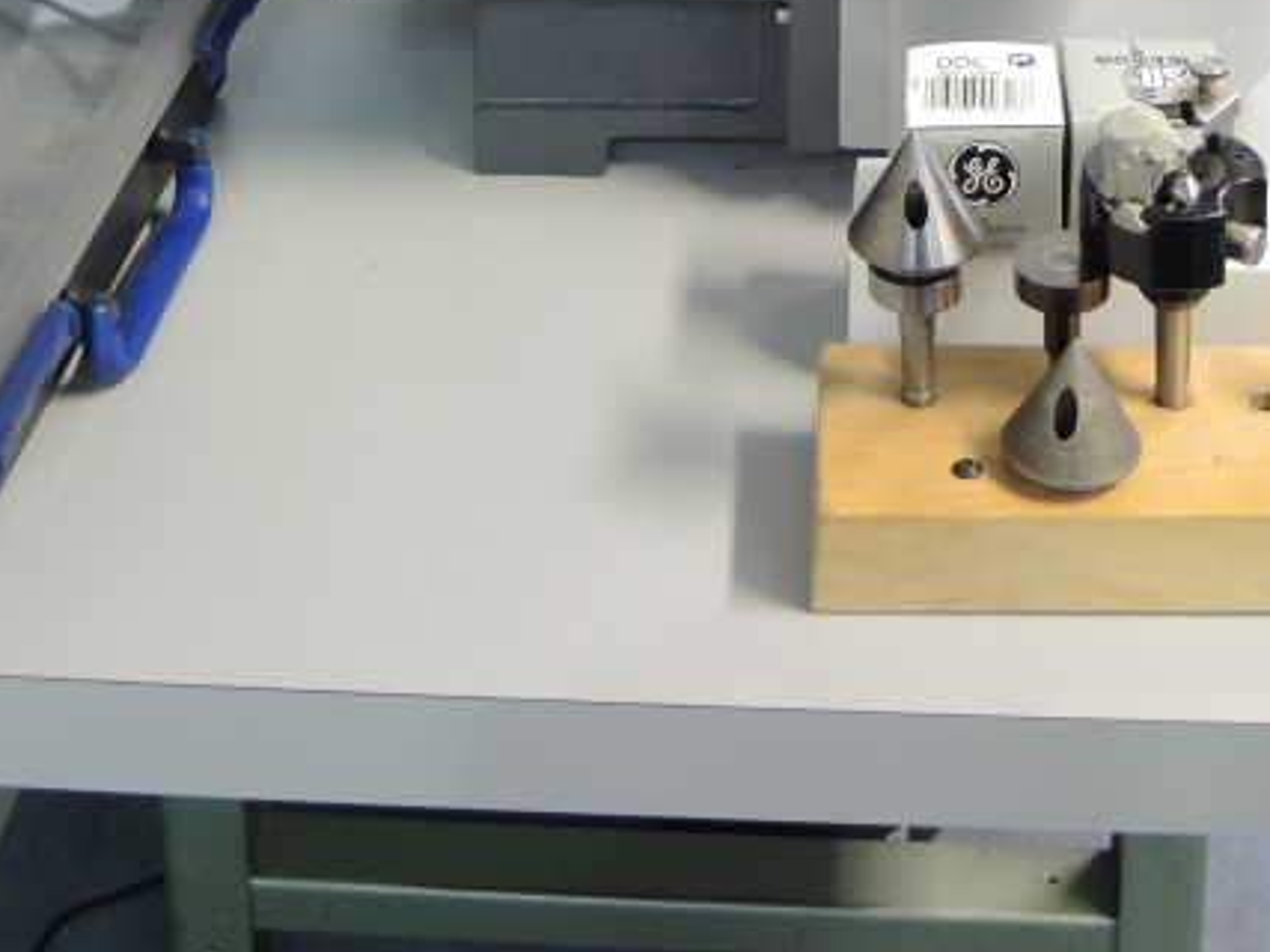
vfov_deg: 17.8
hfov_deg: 27.0
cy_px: -568
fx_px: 2641
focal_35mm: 72
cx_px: 782
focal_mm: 6.5
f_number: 2
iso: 320
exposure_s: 1/30
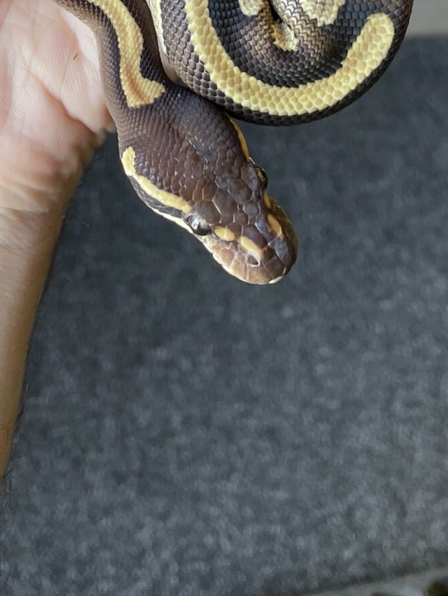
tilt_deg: -39.1
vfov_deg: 22.8
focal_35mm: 75
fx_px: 1293
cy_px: -205
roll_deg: -5.6
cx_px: 127
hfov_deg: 19.5
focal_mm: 4.2
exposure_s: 1/100
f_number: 1.6
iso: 64
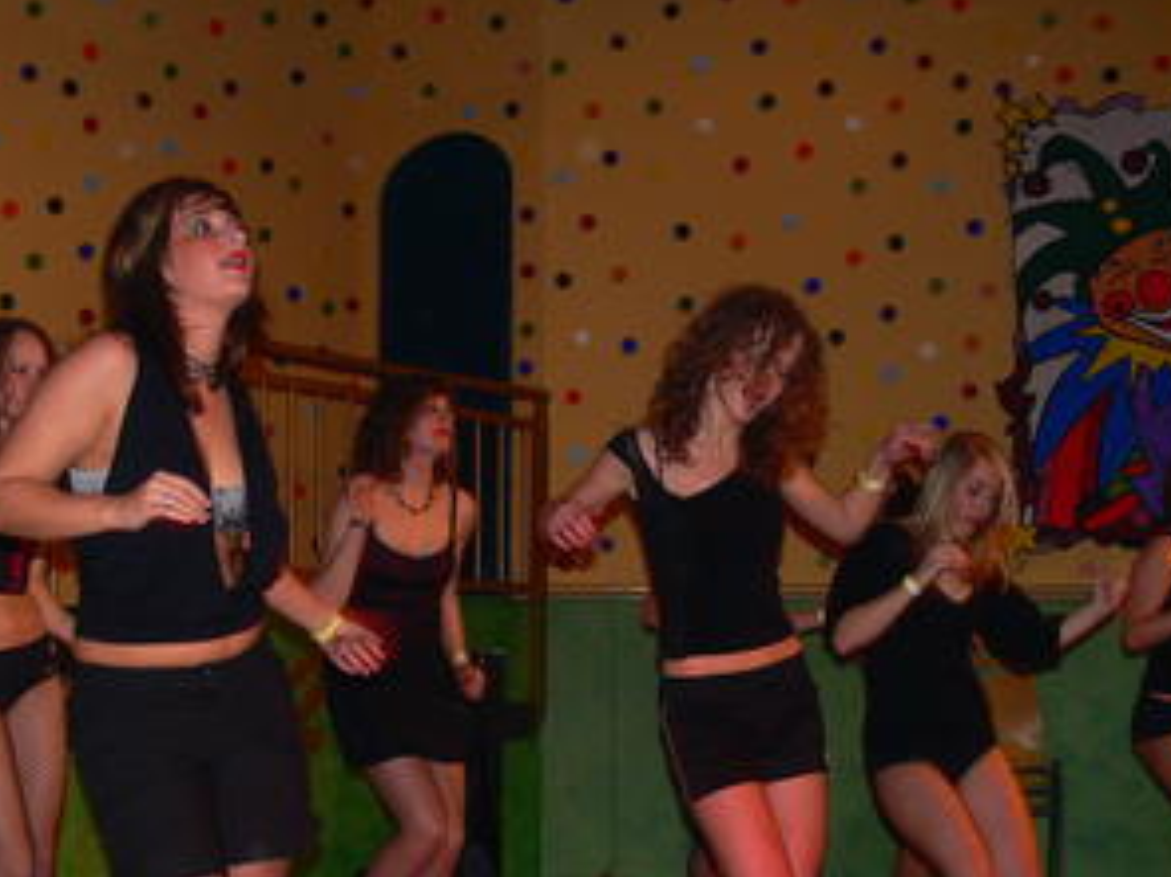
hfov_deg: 34.0
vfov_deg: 25.8
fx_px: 1894
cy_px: 663
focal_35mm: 56
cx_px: 385
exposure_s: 1/30
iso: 100
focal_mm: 7.4
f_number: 3.6
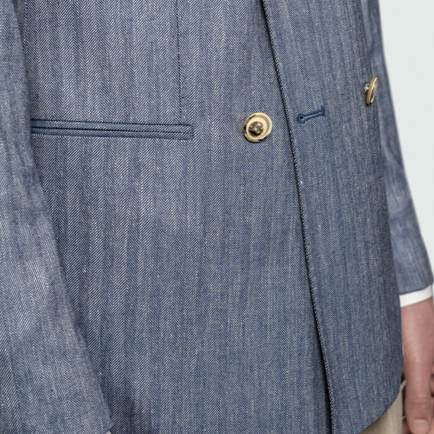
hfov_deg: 29.1
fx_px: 837
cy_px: 217
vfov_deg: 29.1
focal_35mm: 59
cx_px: 217
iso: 100
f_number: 4
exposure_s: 1/100
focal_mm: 31
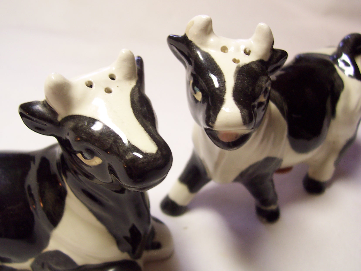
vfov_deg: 38.7
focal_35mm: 37
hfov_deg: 50.1
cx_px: 180
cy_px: 136
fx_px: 386
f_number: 2.8
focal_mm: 5.6
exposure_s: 1/30
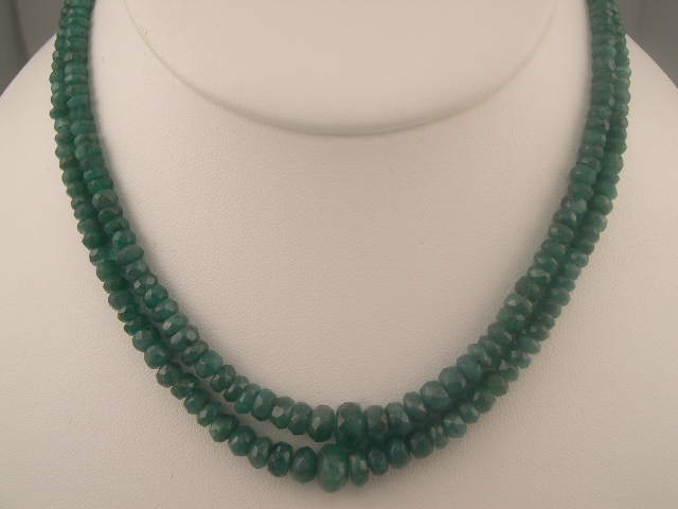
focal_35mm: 38
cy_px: 254
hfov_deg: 49.0
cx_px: 339
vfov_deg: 37.7
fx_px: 744
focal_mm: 8
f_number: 7.6
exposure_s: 1/168
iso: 100
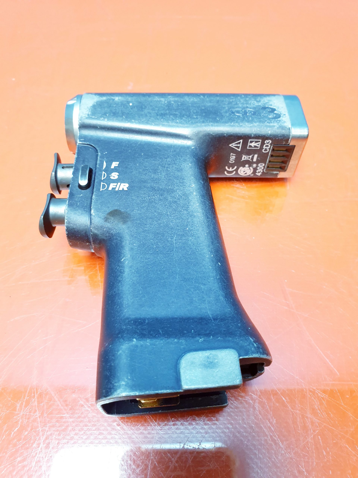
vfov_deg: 67.3
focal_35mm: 26
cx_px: 179
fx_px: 359
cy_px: 239
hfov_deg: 53.1
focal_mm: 4.3
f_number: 2.4
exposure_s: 1/50
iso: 200
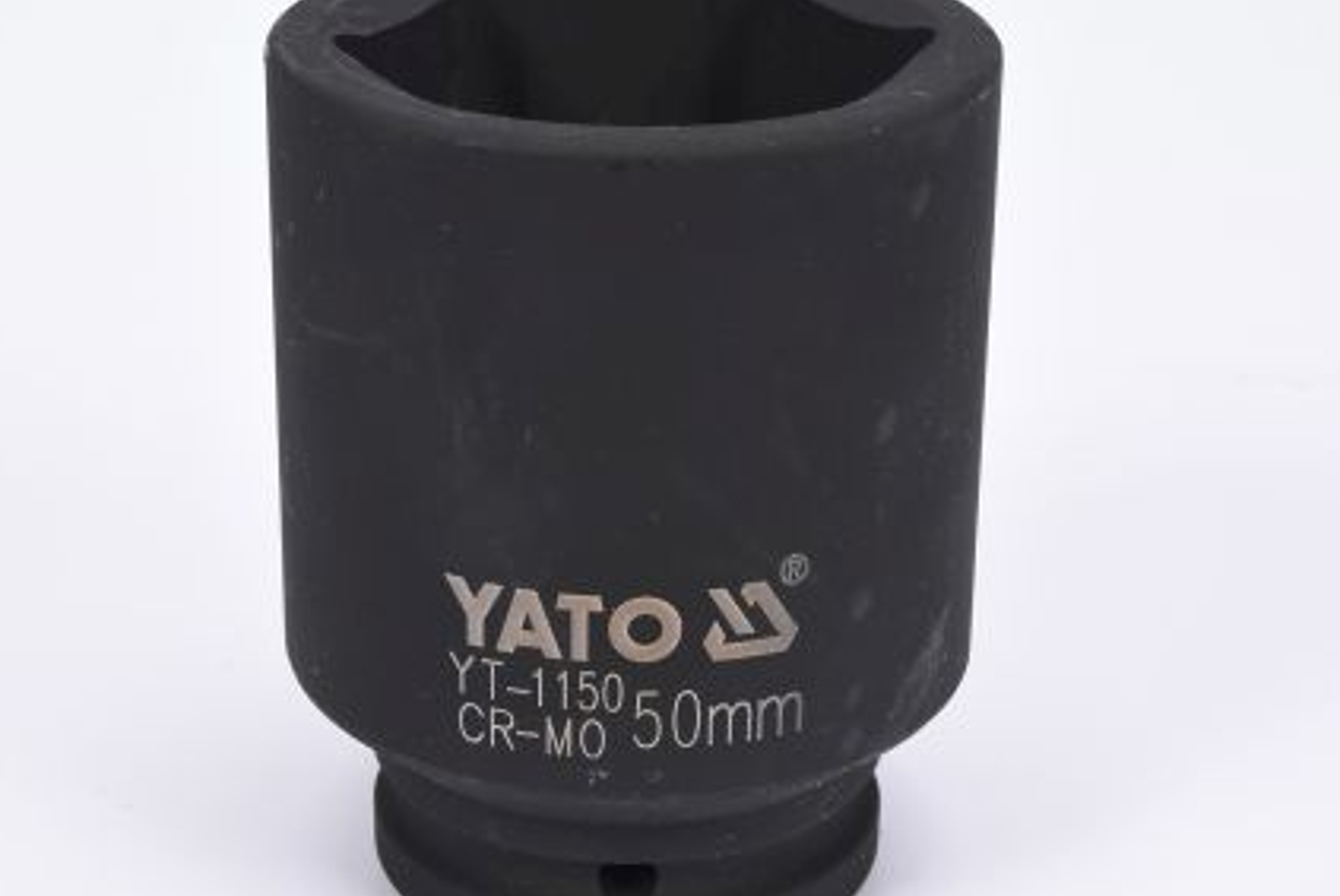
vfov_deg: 14.1
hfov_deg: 21.0
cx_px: 645
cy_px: 446
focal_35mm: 97
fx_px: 3614
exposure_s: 1/125
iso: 250
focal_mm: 50
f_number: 16
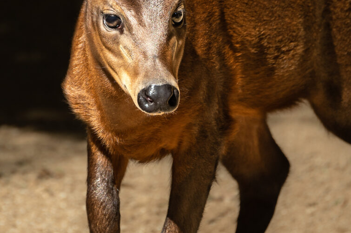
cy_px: 85
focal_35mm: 1085
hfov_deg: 1.9
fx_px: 10569
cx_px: 48
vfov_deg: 1.3
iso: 100
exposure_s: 1/500
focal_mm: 400
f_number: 5.6
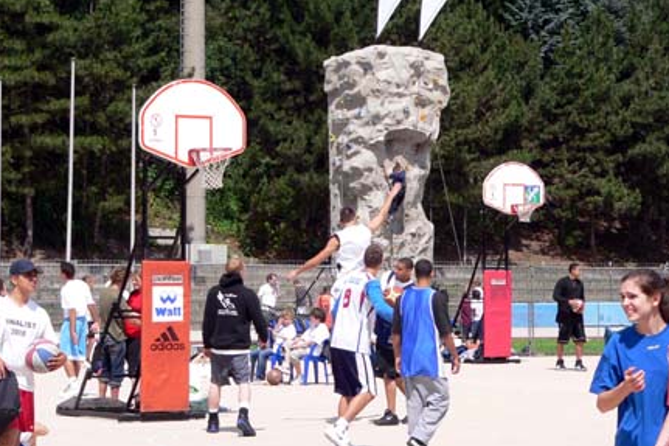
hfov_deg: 16.3
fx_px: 2340
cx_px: 332
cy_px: 185
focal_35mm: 126
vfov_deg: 10.9
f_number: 4.6
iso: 80
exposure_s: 1/500
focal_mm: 19.2
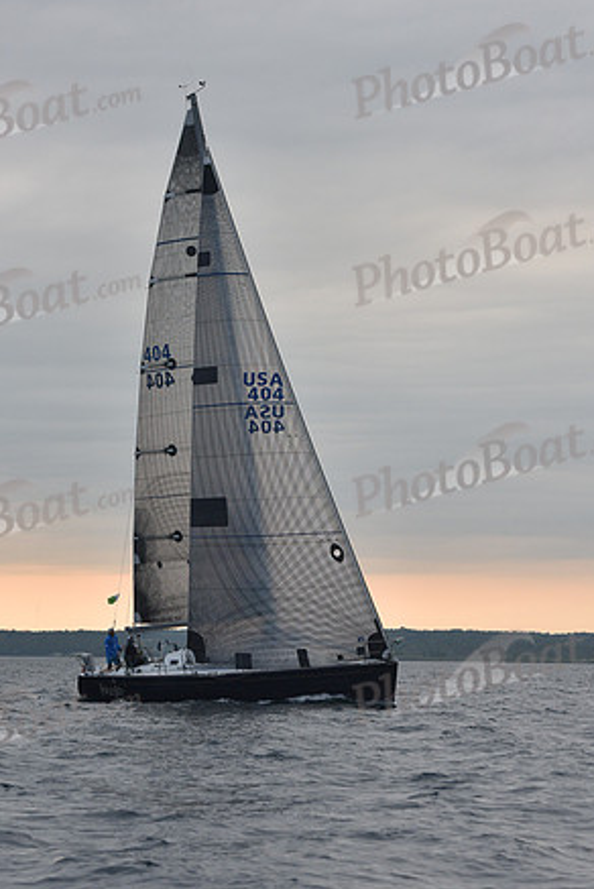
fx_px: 3608
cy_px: 389
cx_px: 247
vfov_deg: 14.0
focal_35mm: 146
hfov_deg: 9.4
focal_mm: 110
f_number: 6.3
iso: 500
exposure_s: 1/640
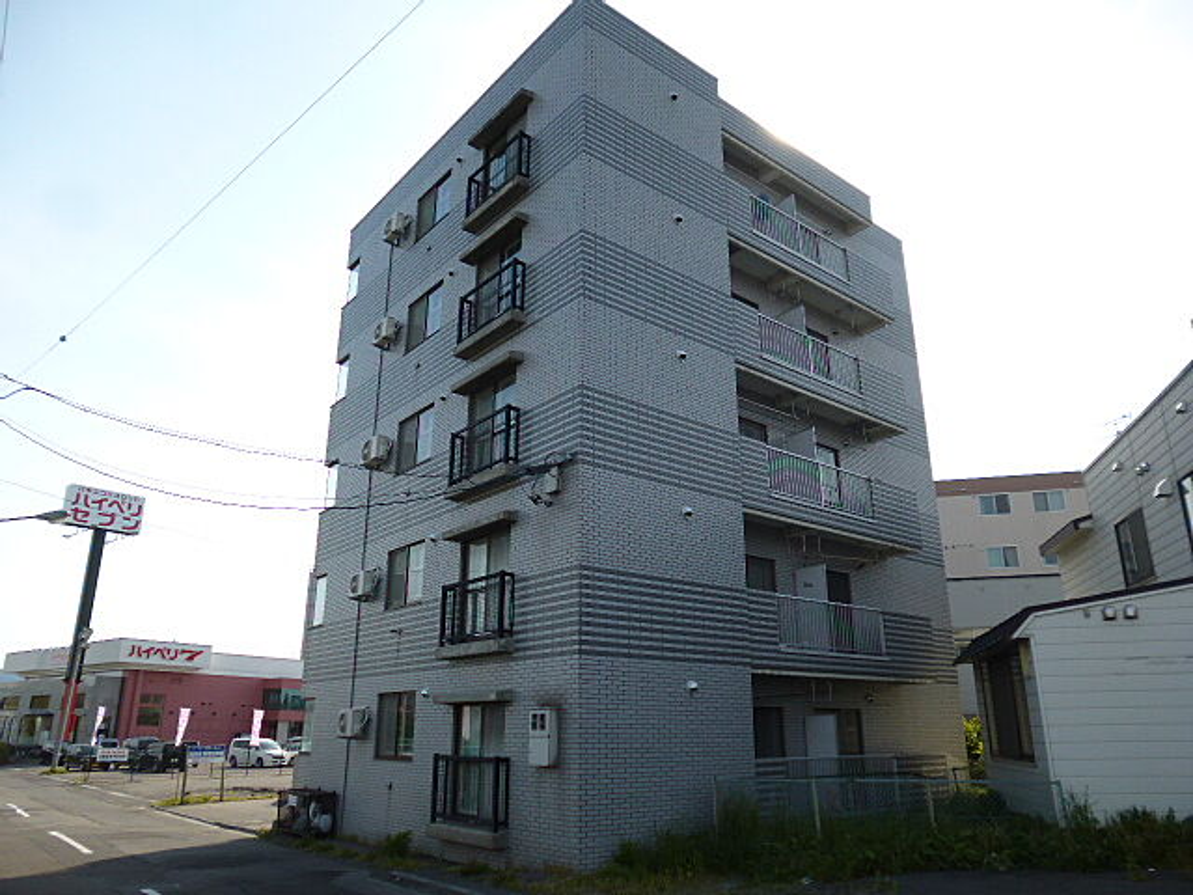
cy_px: 448
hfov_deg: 71.6
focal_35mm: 24
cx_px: 596
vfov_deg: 56.8
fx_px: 827
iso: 100
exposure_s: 1/1300
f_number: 2.8
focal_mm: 4.3
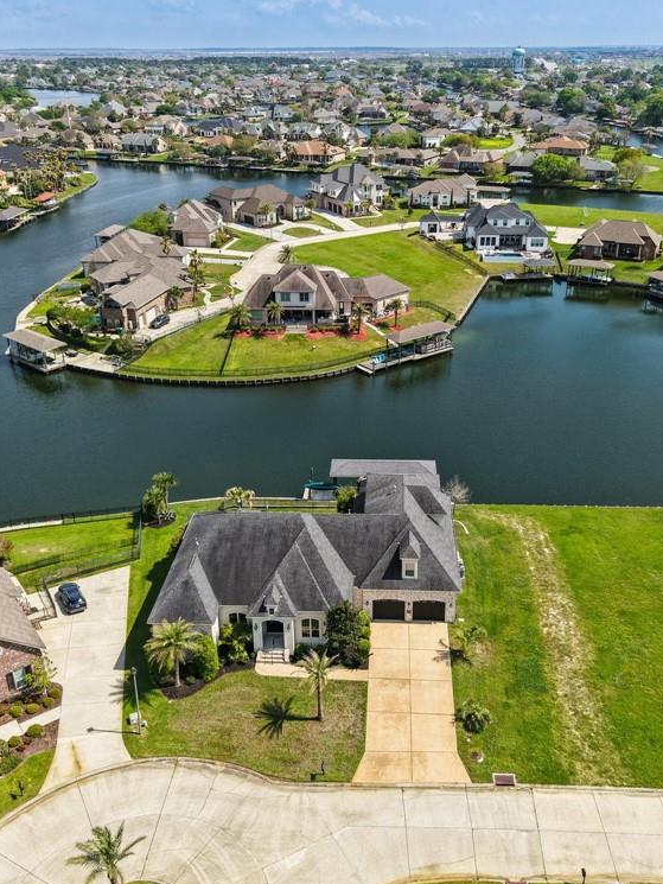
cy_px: 435
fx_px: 842
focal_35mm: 33
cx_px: 357
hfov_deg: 42.9
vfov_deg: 55.3
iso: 130
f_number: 1.8
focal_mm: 8.7
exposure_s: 1/3200
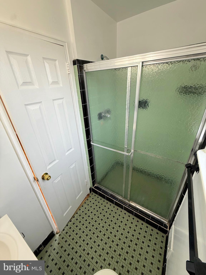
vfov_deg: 102.1
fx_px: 111
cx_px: 103
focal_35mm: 14
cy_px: 138
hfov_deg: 85.7
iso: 80
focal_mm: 2.22
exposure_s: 1/99
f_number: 2.2
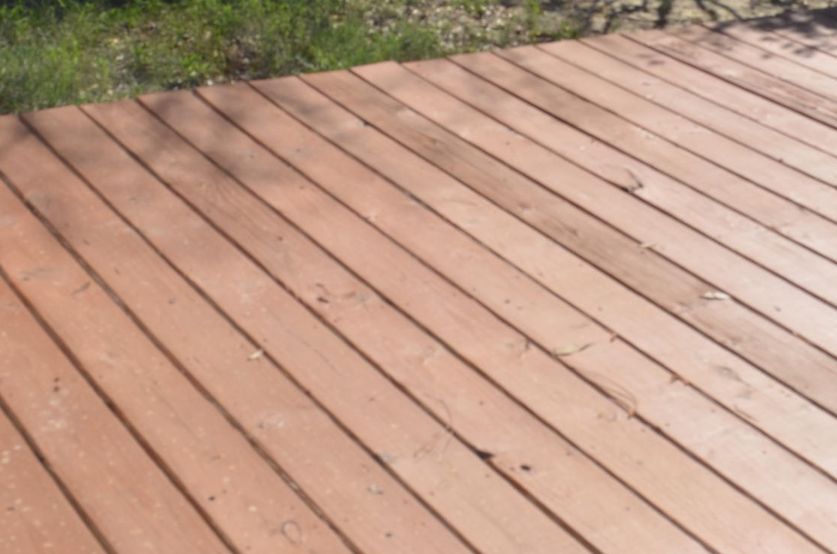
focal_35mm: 73
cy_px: -87
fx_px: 1694
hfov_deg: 27.0
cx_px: 707
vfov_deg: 17.8
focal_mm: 18
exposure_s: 1/200
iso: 100
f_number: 9
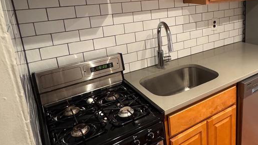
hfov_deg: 58.1
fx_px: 219
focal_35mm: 32
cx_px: 191
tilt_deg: -16.1
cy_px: 42
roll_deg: +1.2
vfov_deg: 36.1
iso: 640
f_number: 2.2
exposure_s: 1/60
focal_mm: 2.22
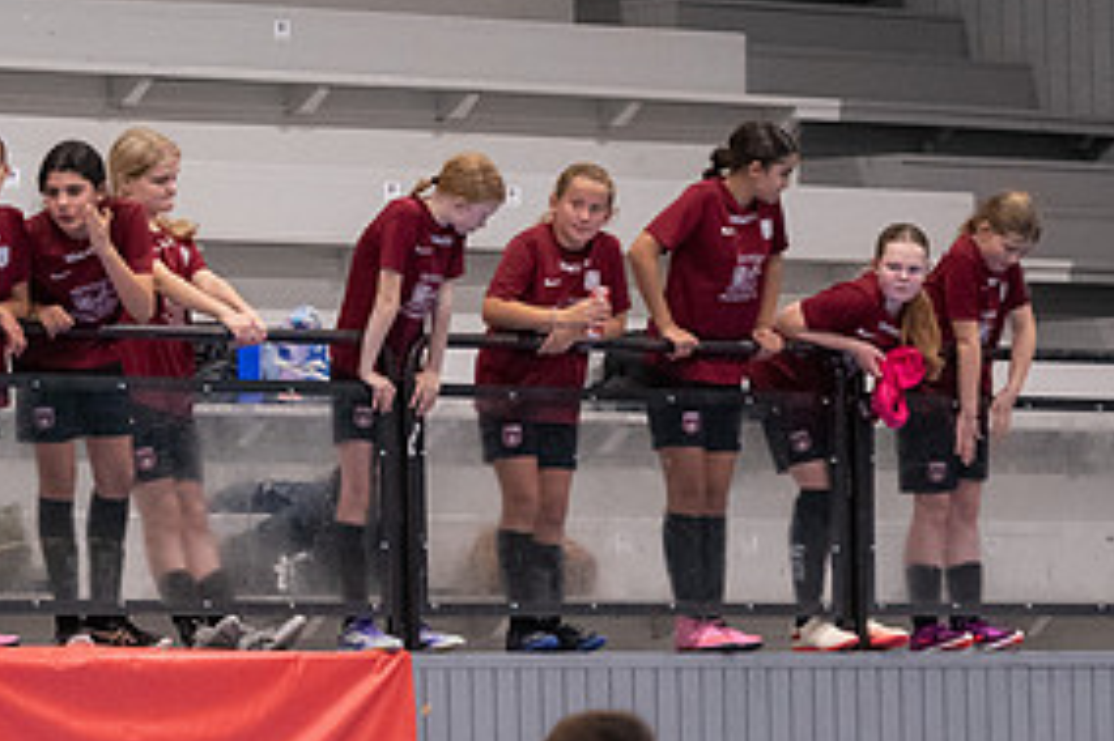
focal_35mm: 379
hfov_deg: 5.4
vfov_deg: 3.6
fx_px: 11721
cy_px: 574
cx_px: 282
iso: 4500
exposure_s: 1/500
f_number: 3.2
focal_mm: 122
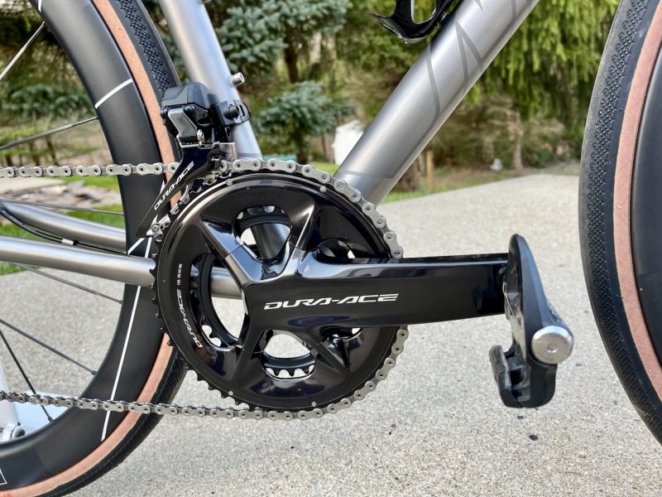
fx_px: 497
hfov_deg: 67.3
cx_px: 331
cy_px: 248
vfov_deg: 53.1
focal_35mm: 26
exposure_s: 1/121
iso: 40
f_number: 1.6
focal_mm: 5.1
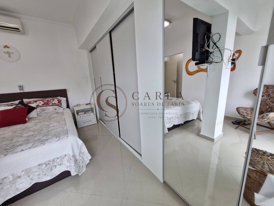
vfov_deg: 89.9
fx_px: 103
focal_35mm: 13
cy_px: 103
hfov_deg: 106.2
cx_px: 137
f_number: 2.2
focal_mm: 1.74
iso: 64
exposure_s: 1/60
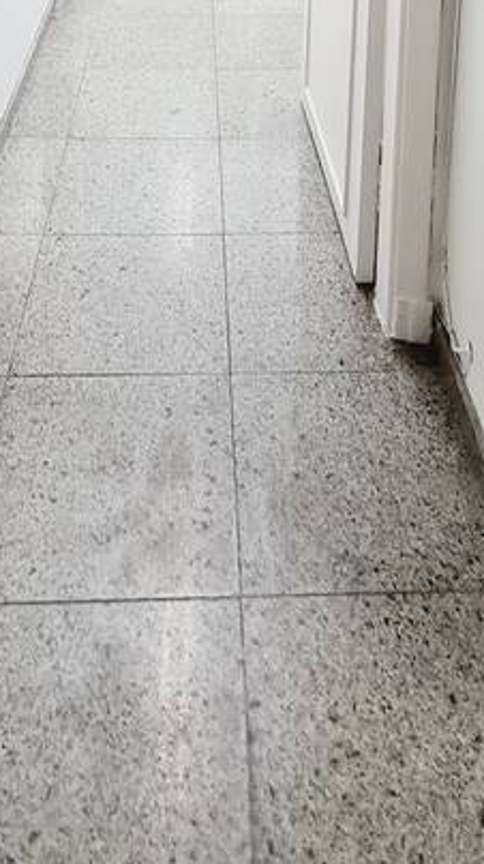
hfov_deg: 31.1
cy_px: -238
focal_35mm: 38
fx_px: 869
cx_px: 238
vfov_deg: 36.4
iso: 320
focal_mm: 2.2
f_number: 2.2
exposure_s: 1/60
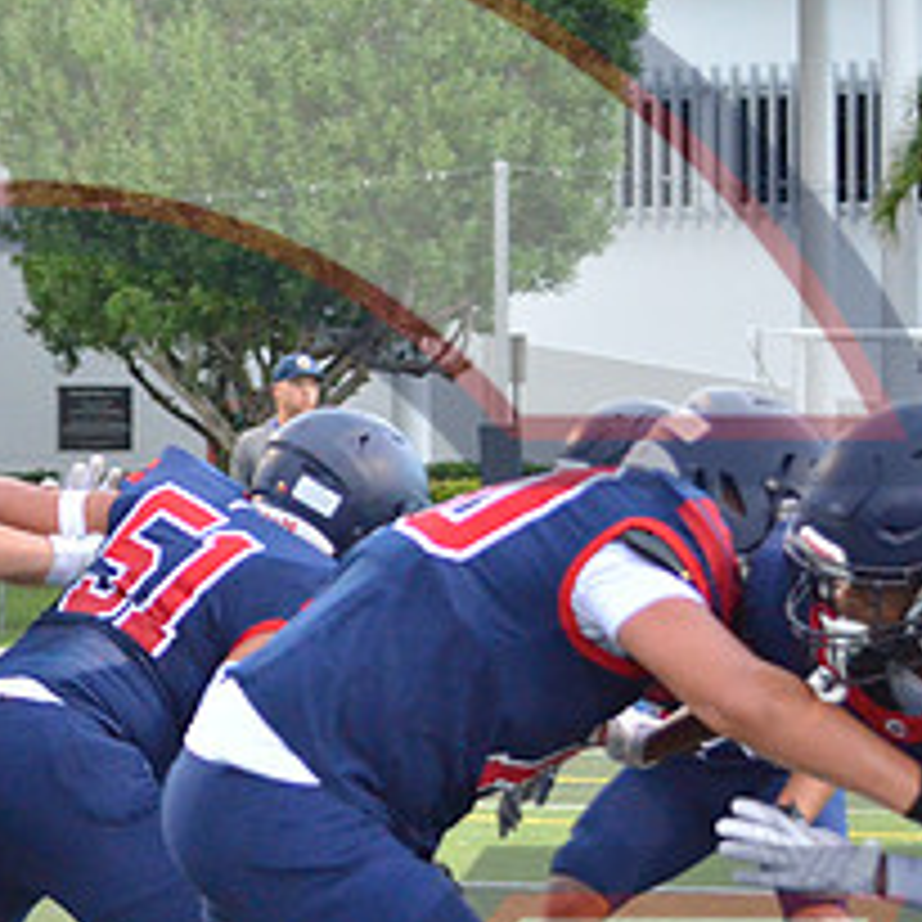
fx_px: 5973
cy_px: 666
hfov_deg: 8.8
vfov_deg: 8.8
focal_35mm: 198
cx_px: 0
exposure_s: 1/500
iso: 3200
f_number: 4.5
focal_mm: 55
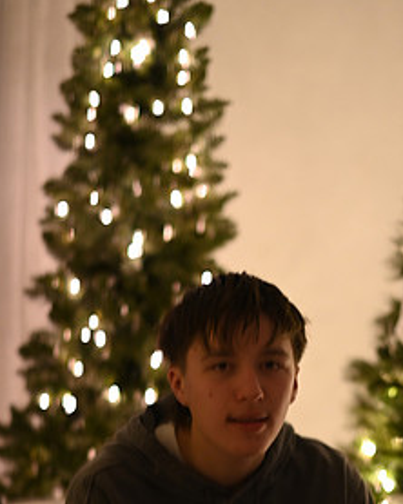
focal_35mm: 98
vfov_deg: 19.3
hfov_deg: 15.7
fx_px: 1463
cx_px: 263
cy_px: 421
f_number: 1.8
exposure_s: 1/100
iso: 1600
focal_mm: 50
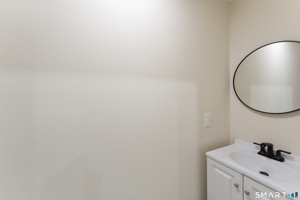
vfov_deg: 78.8
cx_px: 150
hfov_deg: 101.9
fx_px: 122
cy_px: 100
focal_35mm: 15
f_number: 8
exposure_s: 1/10
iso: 800
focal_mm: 14.6
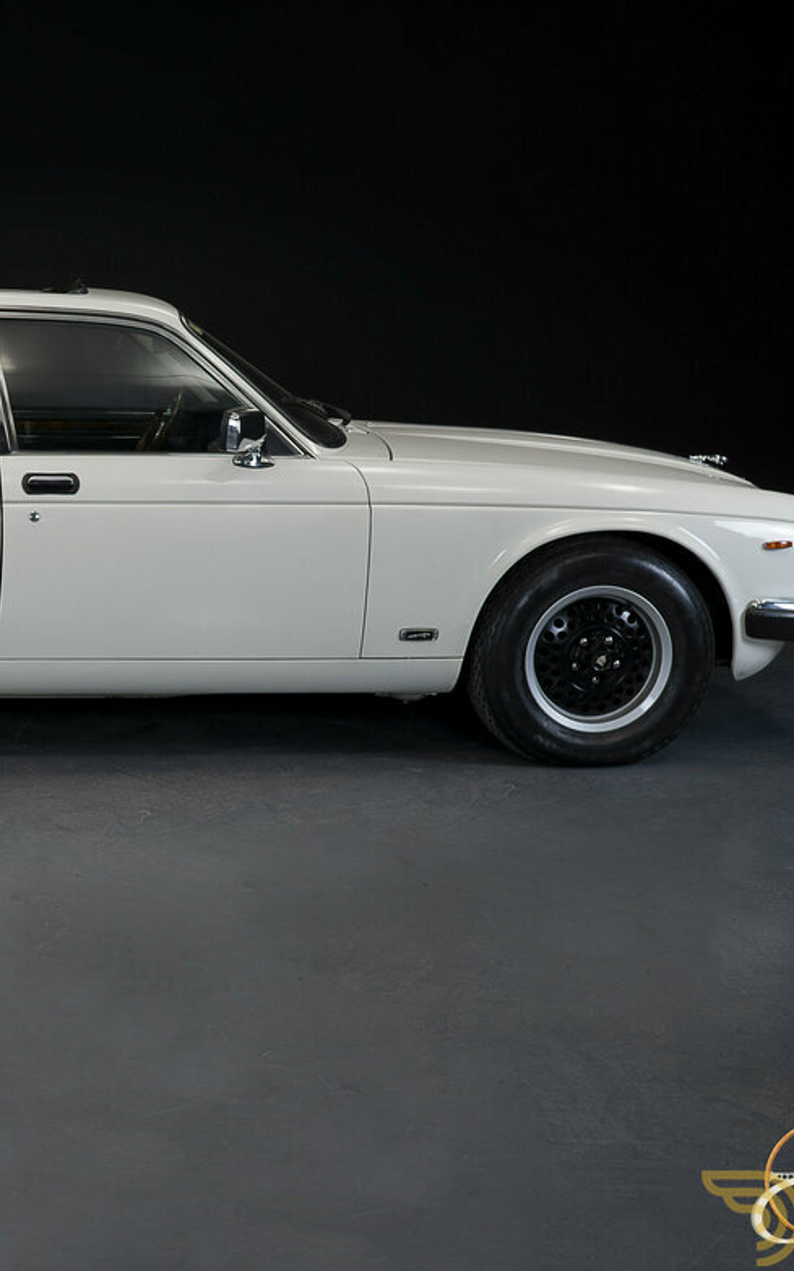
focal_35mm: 50
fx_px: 1732
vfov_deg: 40.3
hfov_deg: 24.6
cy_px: 633
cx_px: -13
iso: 250
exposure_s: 1/8
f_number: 7.1
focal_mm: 32
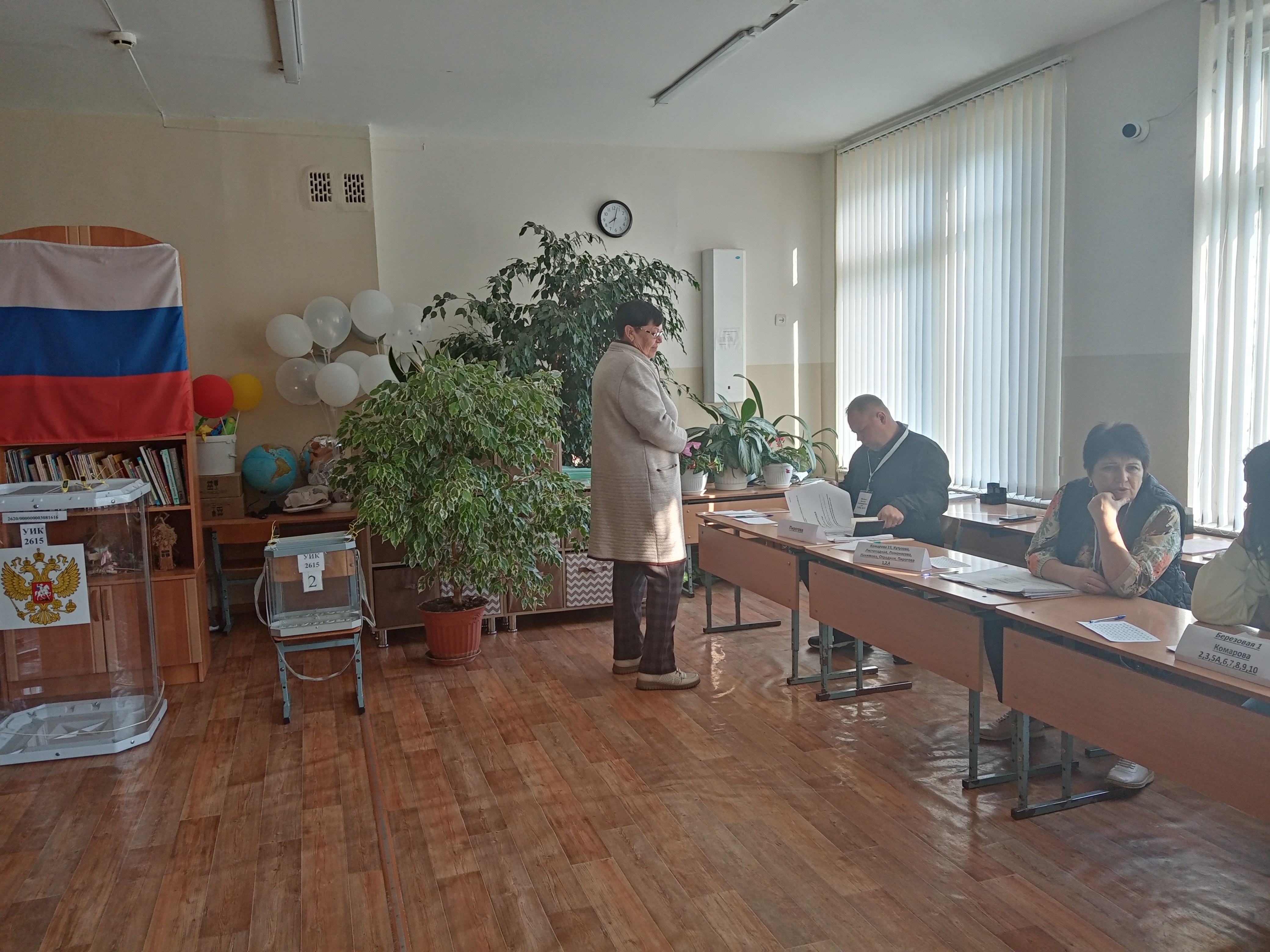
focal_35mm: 26
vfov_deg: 53.1
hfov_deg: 67.3
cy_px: 476
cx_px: 635
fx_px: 954
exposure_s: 1/132
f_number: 1.8
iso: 115
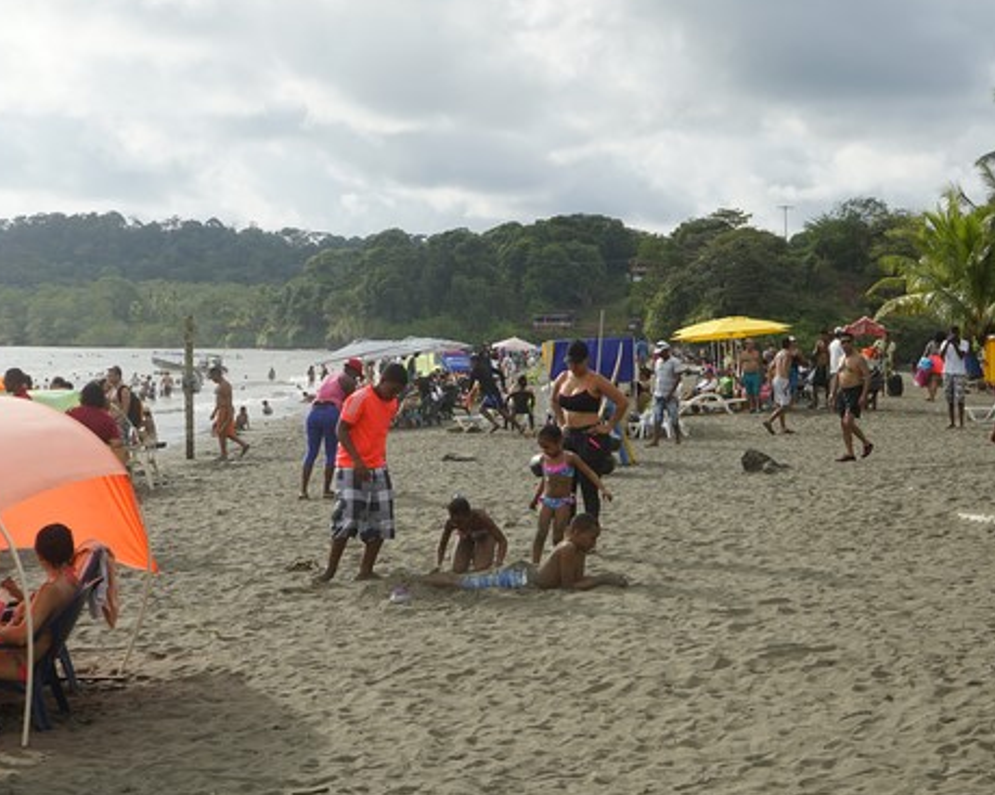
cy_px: 408
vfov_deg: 22.8
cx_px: 525
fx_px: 1973
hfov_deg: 28.3
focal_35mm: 67
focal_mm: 41
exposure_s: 1/250
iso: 200
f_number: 11
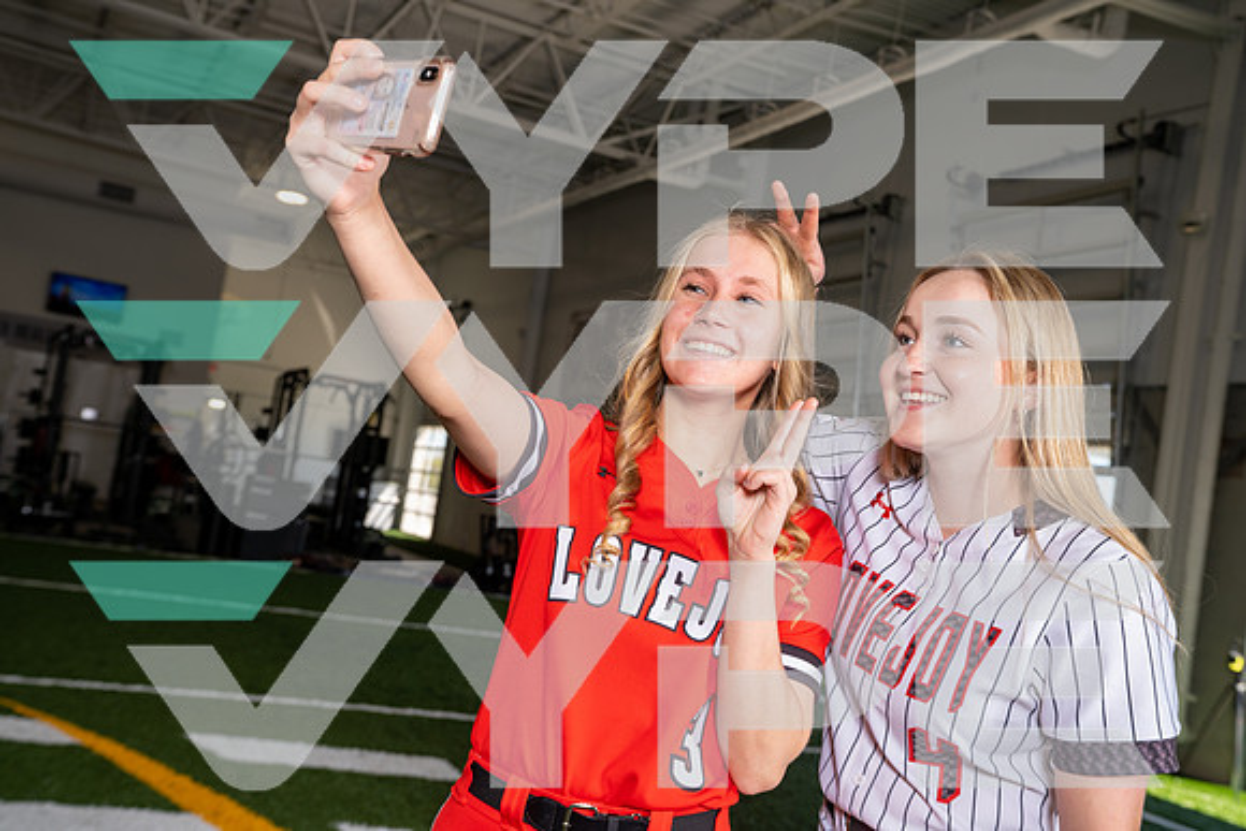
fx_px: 1419
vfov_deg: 32.6
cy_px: 416
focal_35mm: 41
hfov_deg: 47.4
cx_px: 623
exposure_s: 1/200
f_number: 5.6
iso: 200
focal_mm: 41
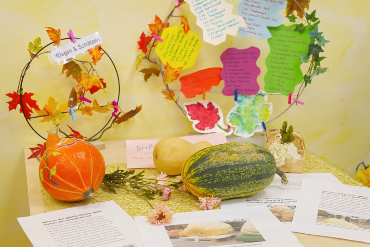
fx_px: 514
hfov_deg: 39.6
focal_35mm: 50
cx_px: 185
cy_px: 124
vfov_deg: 27.0
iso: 3200
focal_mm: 50
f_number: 5.6
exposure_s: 1/125
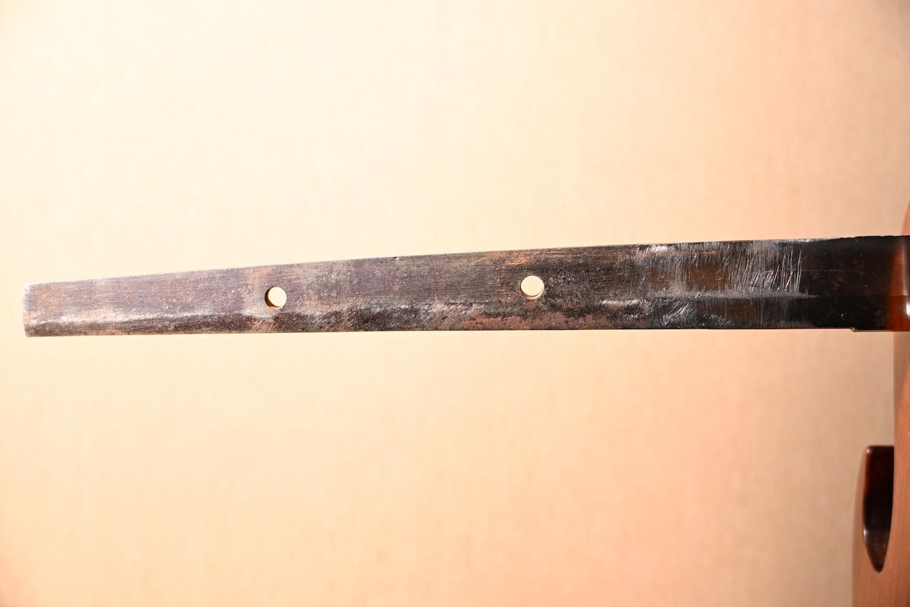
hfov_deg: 40.5
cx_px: 455
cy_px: 304
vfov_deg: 27.7
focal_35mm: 49
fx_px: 1232
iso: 100
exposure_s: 1/2
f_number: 4
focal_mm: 32.5
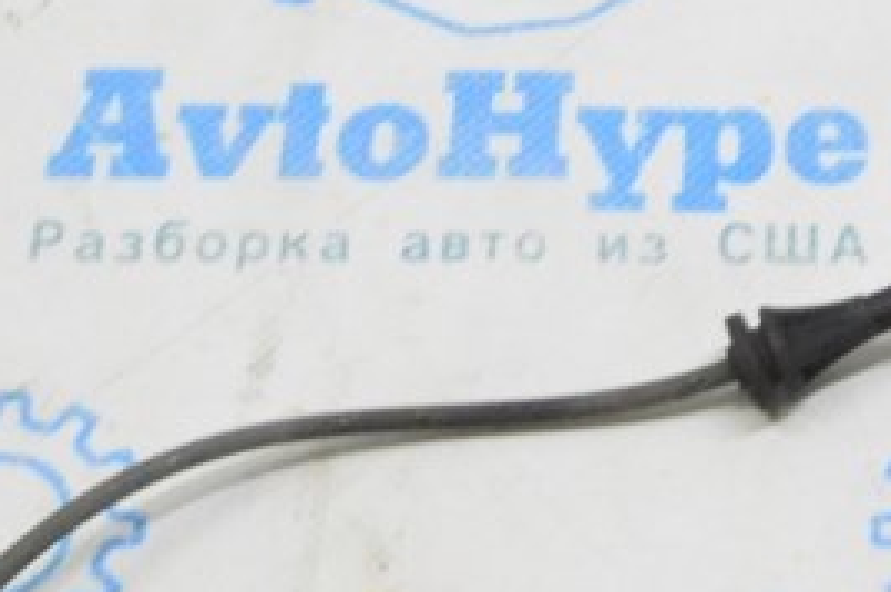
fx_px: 3115
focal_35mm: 126
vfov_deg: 10.7
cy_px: -75
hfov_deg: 15.8
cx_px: 1001
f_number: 20
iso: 6400
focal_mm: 22
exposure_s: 1/20
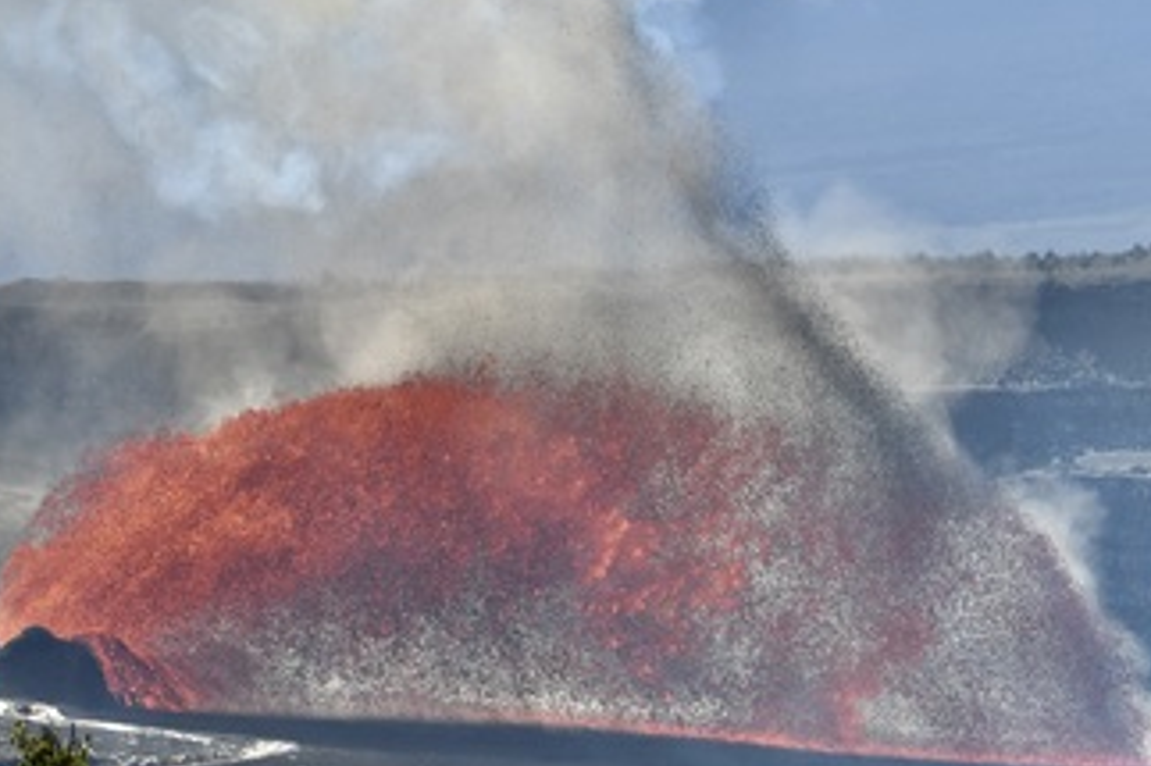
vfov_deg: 5.6
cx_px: 381
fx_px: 7861
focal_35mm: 246
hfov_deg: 8.4
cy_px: 444
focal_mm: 95
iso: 200
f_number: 8
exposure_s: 1/640
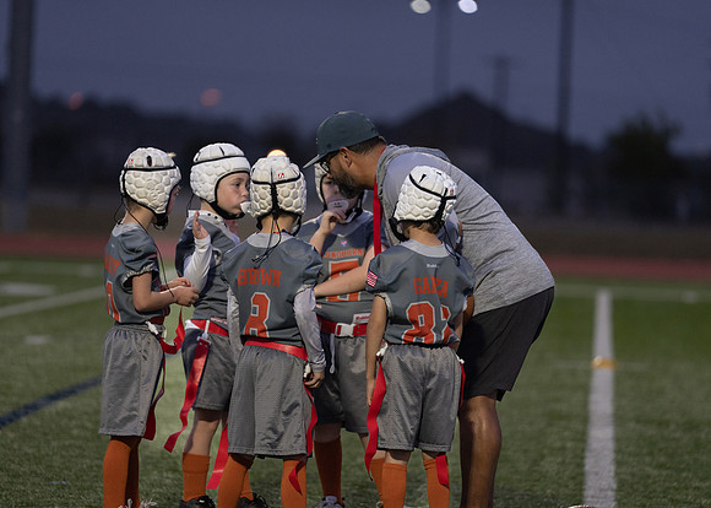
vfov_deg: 6.9
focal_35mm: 210
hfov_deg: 9.6
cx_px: 356
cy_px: 254
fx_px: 4231
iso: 1250
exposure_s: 1/800
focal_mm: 200
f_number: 2.8
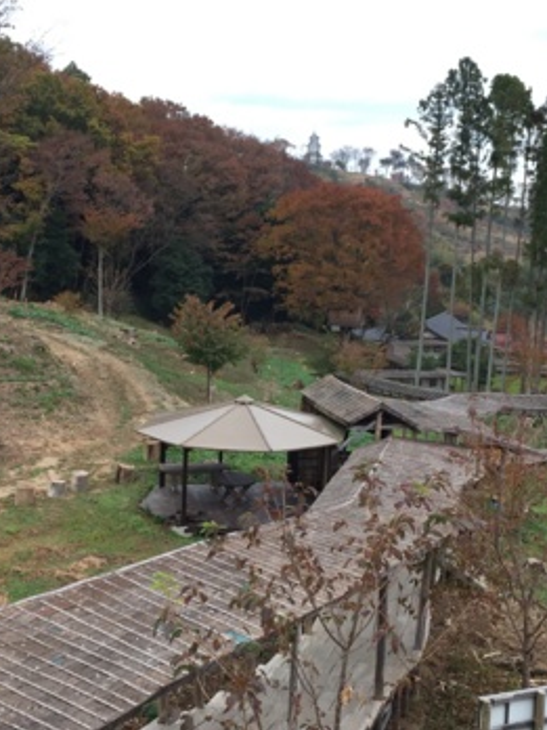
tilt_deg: -11.0
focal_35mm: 50
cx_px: 228
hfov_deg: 29.1
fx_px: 1053
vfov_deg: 38.2
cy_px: 399
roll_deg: +0.2
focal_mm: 4.15
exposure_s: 1/120
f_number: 2.2
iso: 50
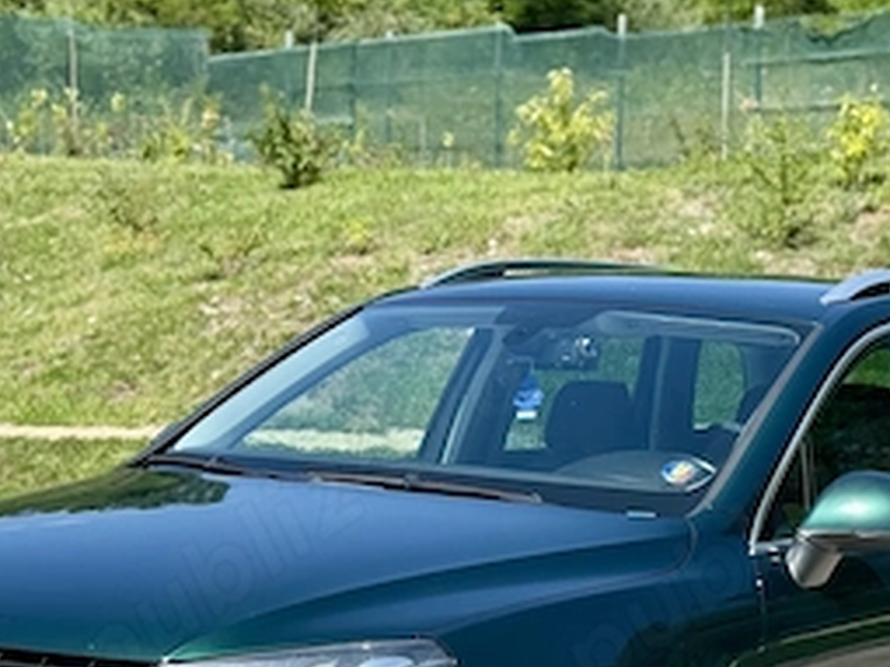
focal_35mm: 113
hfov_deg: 17.4
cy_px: 559
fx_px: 2904
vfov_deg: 13.0
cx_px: 544
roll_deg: -1.3
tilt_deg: -5.0
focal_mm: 6.76
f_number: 1.78
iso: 64
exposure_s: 1/3096
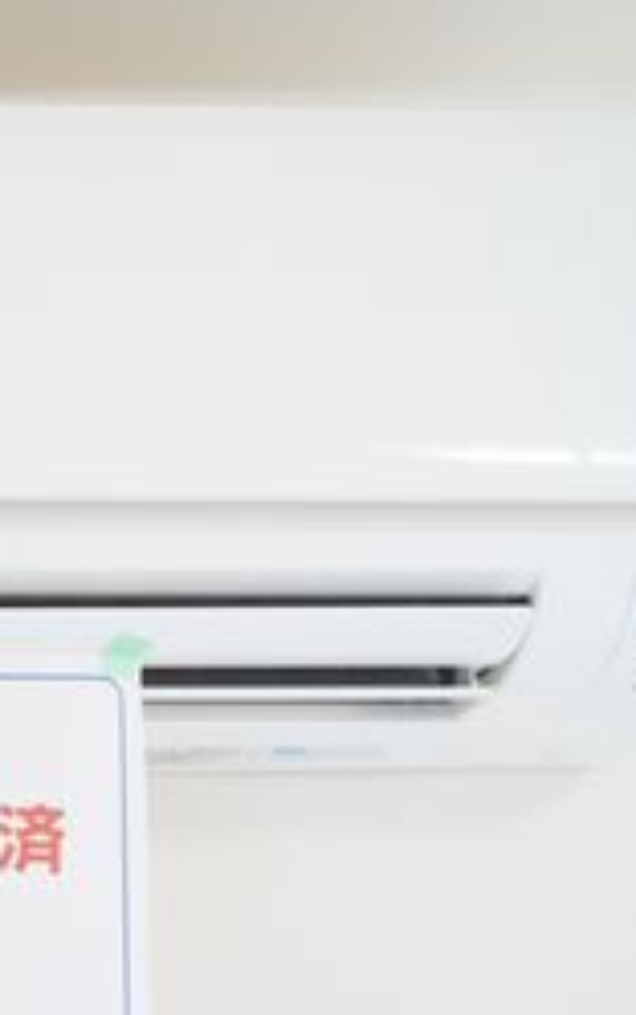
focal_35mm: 47
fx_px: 1301
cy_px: 563
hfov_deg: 25.2
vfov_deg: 42.6
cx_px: -86
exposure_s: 1/60
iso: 640
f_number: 4
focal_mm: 16
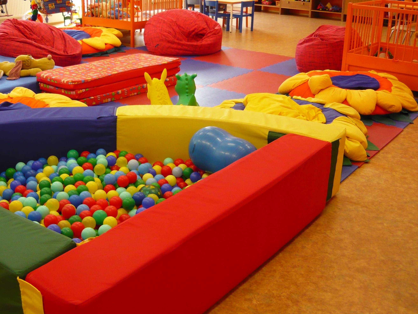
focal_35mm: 41
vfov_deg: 35.0
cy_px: 125
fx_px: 495
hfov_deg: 45.6
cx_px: 173
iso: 250
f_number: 2.8
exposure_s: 1/60
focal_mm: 5.5
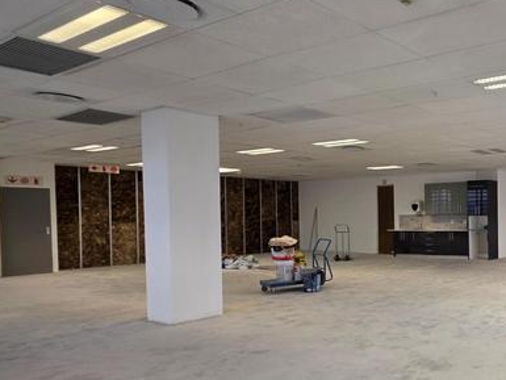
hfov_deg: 50.5
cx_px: 523
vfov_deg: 51.2
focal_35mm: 27
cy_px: 218
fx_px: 395
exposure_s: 1/100
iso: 100
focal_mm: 2.2
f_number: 1.9
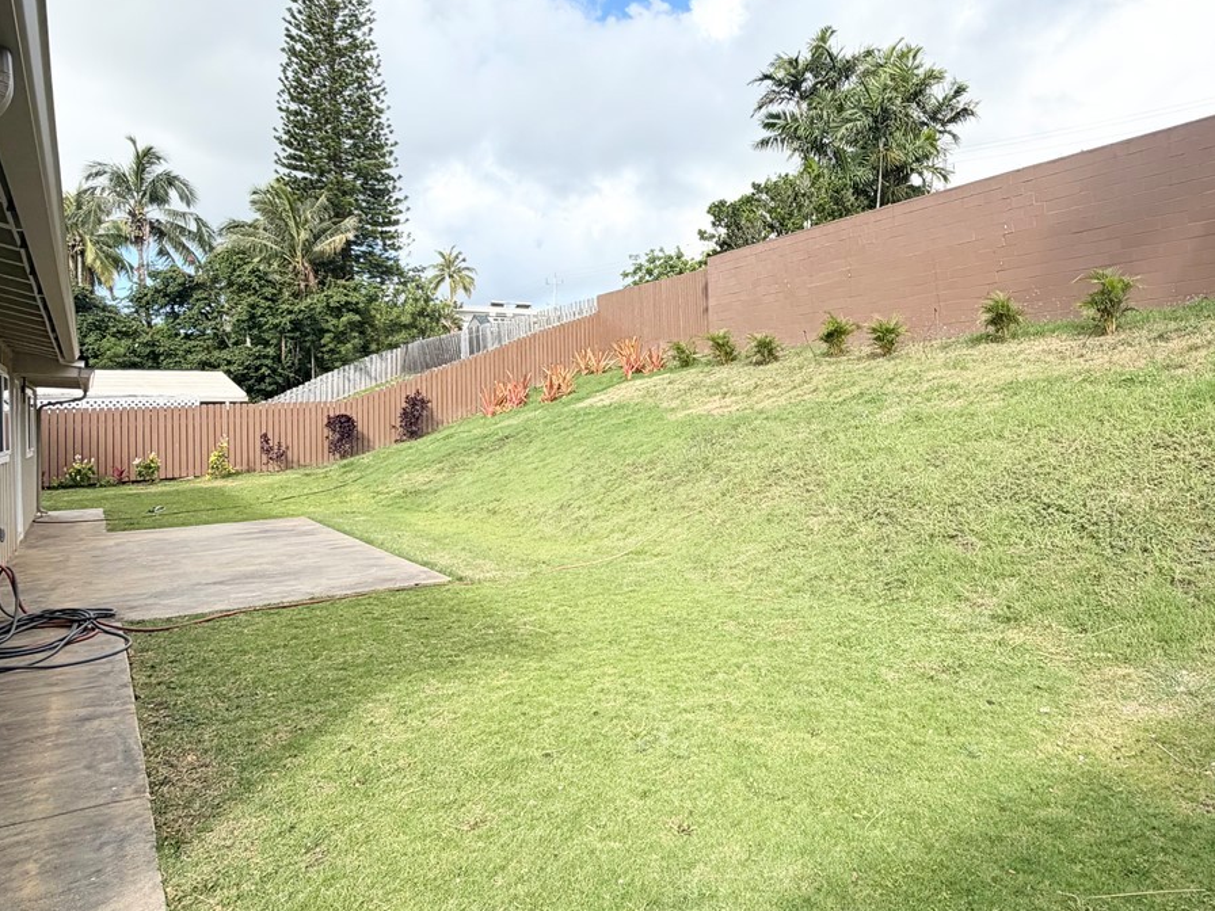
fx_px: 877
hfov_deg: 68.9
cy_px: 392
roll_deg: +1.1
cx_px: 711
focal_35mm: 25
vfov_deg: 54.7
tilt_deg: +2.2
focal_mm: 2.22
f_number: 2.2
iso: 32
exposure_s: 1/770
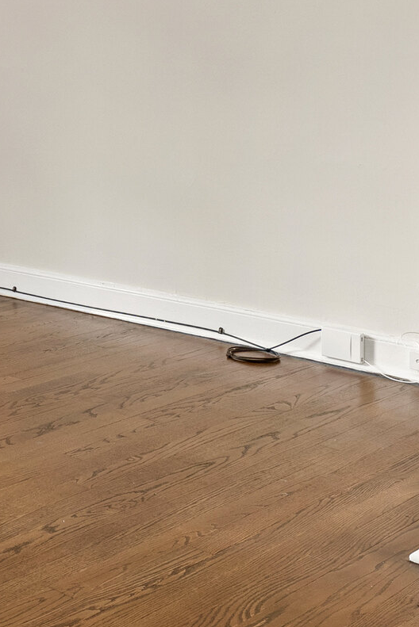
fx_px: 1151
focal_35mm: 66
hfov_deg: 18.8
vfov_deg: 29.3
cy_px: 67
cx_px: -157
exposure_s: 1/8
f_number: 8
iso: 320
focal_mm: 17
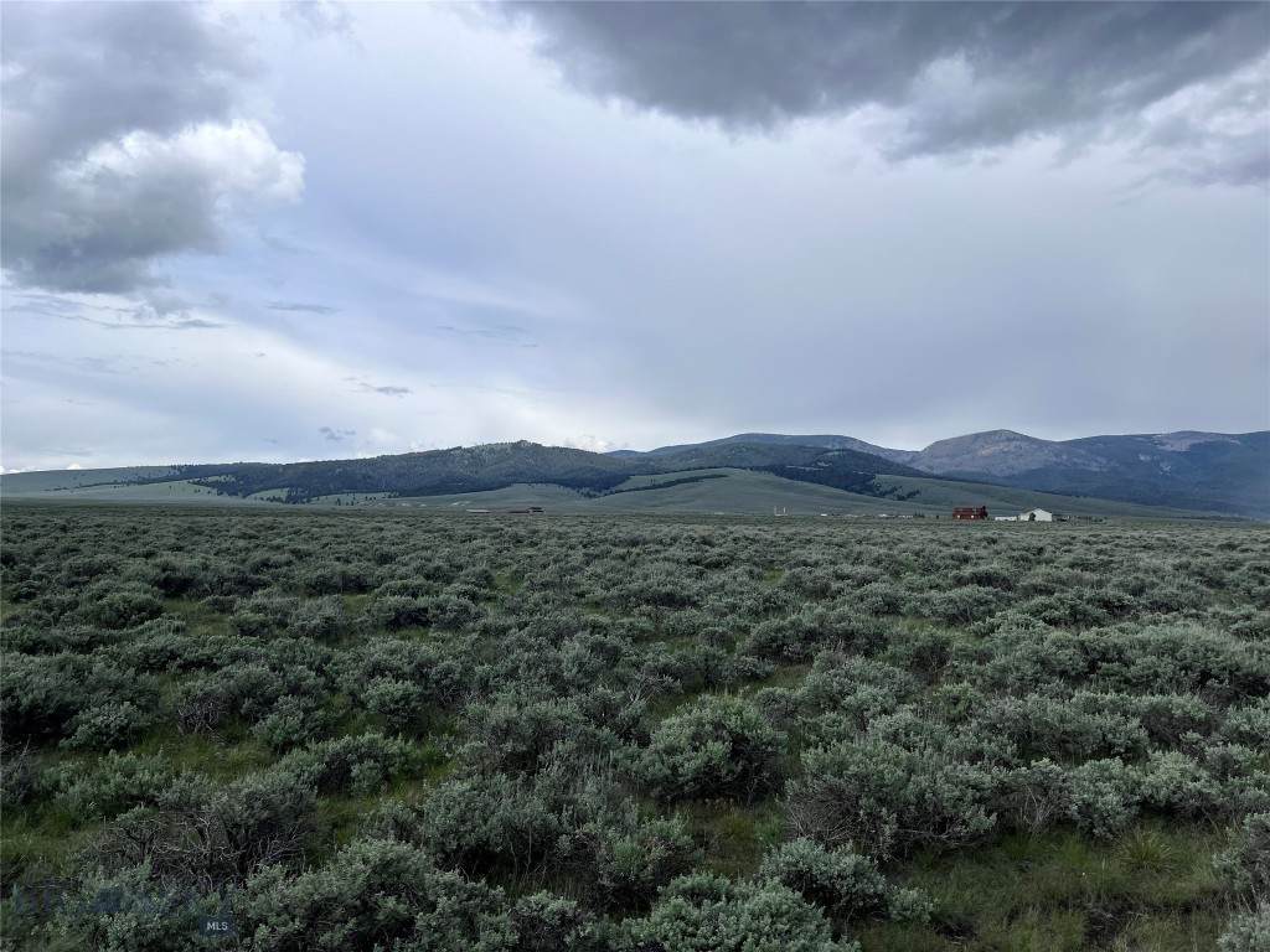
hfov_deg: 67.3
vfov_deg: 53.1
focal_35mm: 26
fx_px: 954
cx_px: 635
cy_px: 476
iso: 50
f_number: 1.5
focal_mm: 5.7
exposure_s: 1/5076
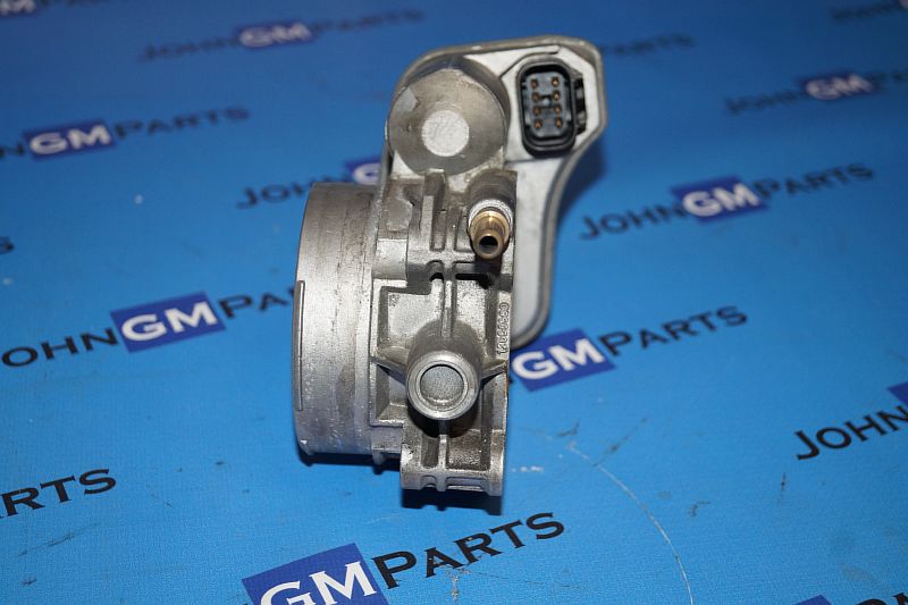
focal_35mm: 52
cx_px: 454
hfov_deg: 37.9
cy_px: 302
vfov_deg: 25.7
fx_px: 1324
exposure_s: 1/100
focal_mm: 35
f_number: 5
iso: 500
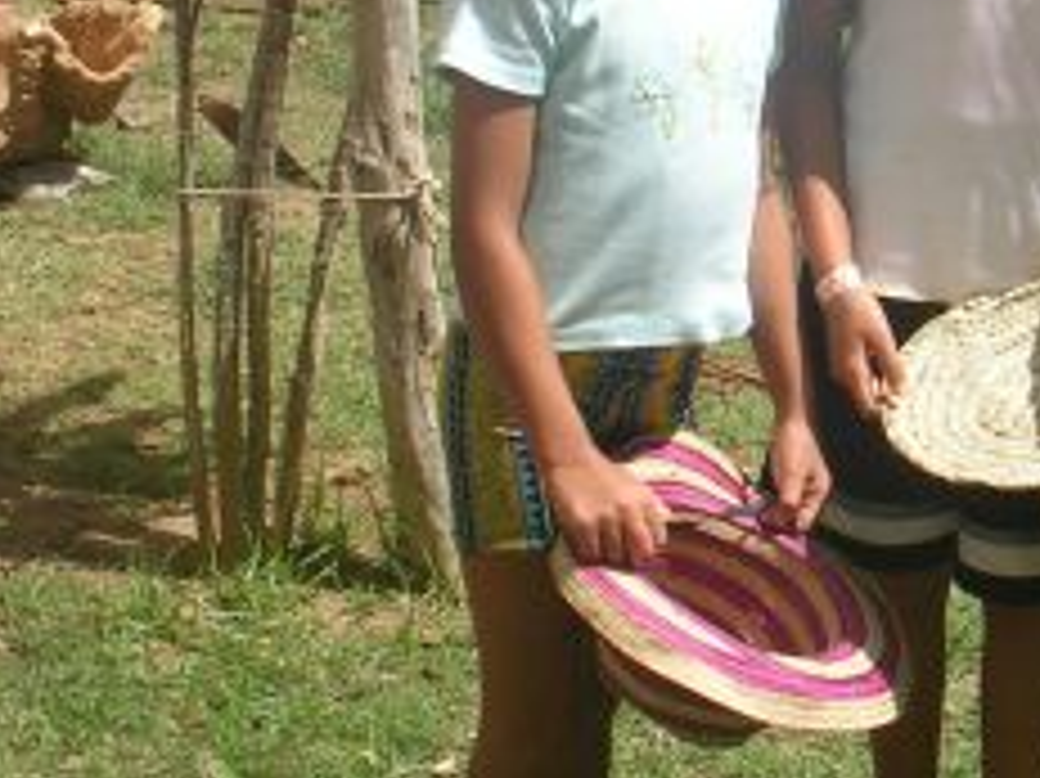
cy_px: 31
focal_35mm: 113
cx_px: 1114
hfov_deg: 16.9
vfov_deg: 13.0
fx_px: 3393
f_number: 6.2
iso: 50
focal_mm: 7.5
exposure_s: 1/196
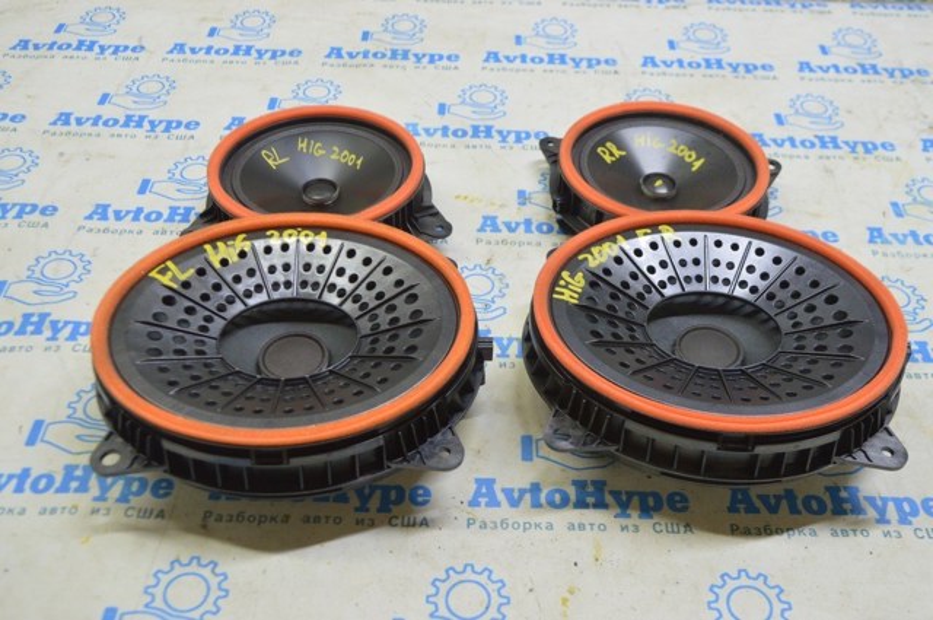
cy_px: 310
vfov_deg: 35.4
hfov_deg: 51.3
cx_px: 466
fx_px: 971
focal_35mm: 38
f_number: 5.6
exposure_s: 1/20
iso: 400
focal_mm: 25
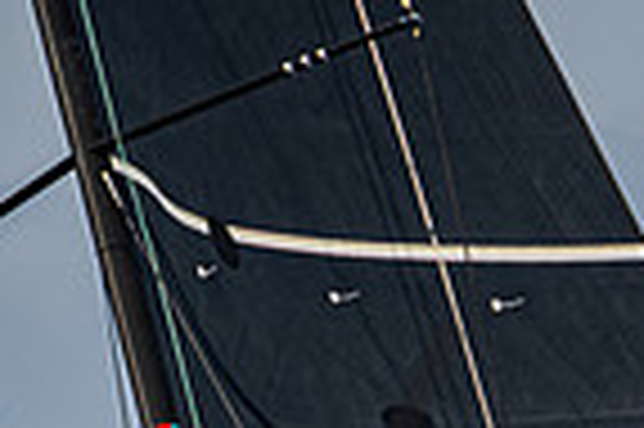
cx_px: 609
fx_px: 33932
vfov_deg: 0.7
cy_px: 850
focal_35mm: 1899
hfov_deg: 1.1
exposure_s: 1/2000
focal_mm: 400
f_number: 8
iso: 500
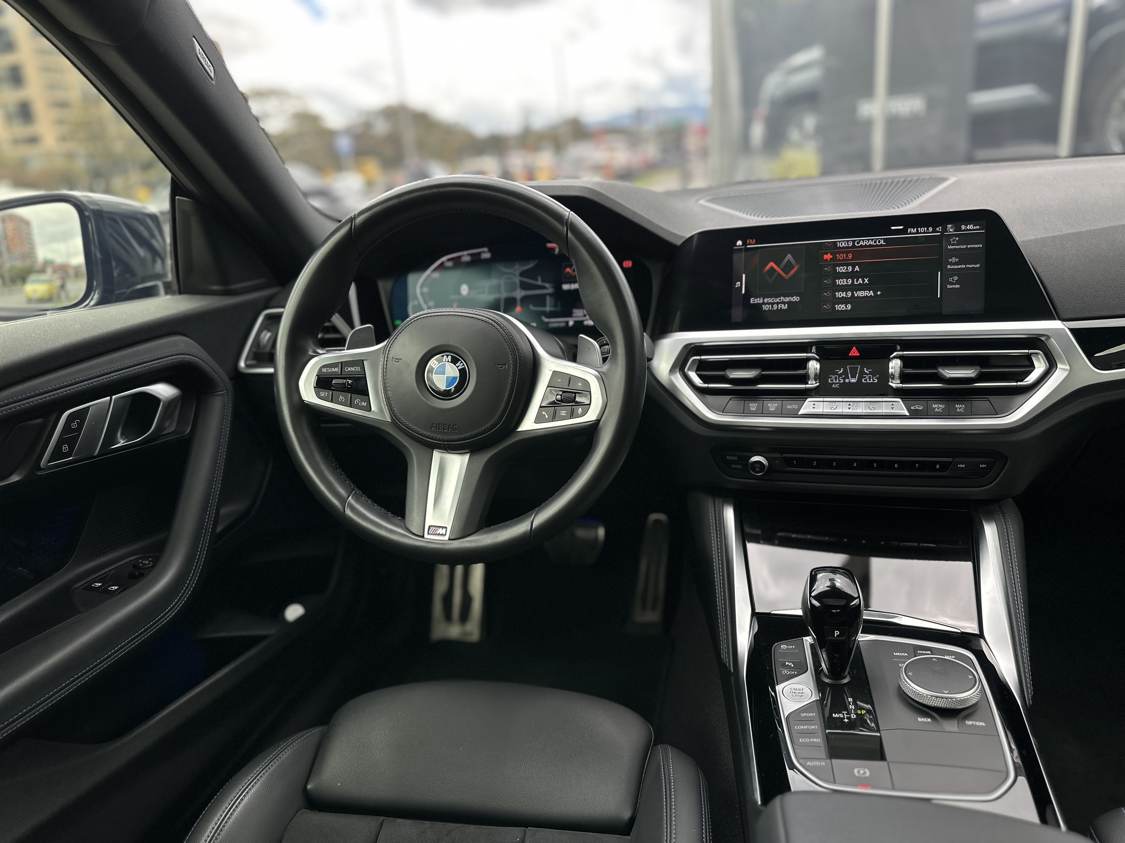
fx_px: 780
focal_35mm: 24
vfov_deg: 56.8
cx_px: 562
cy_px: 422
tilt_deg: -18.0
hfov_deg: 71.6
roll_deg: +4.4
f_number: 1.78
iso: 64
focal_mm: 6.86
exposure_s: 1/235
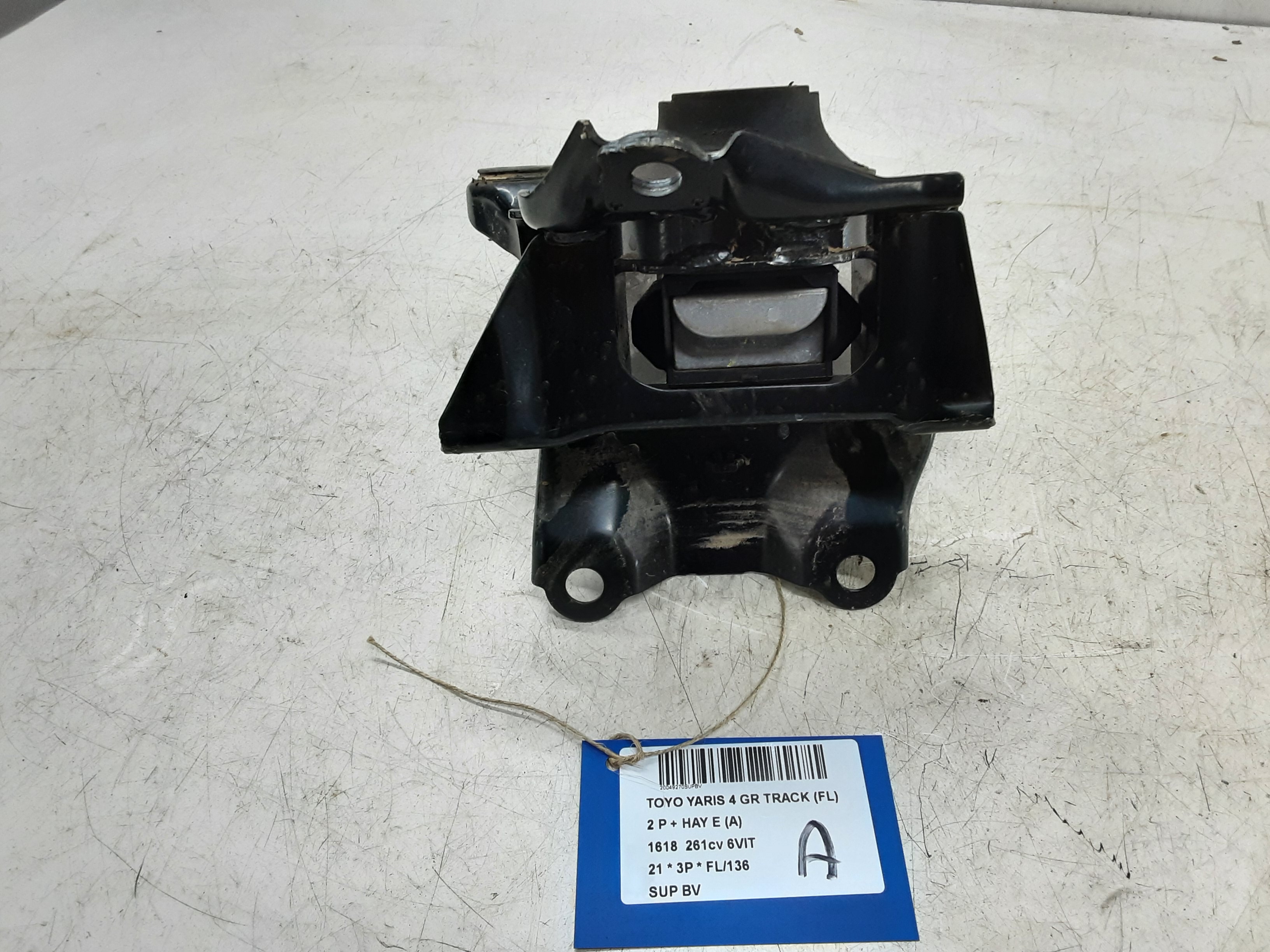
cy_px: 476
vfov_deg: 51.4
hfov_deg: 65.3
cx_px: 635
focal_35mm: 27
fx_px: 991
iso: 80
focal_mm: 2.91
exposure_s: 1/50
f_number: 1.9
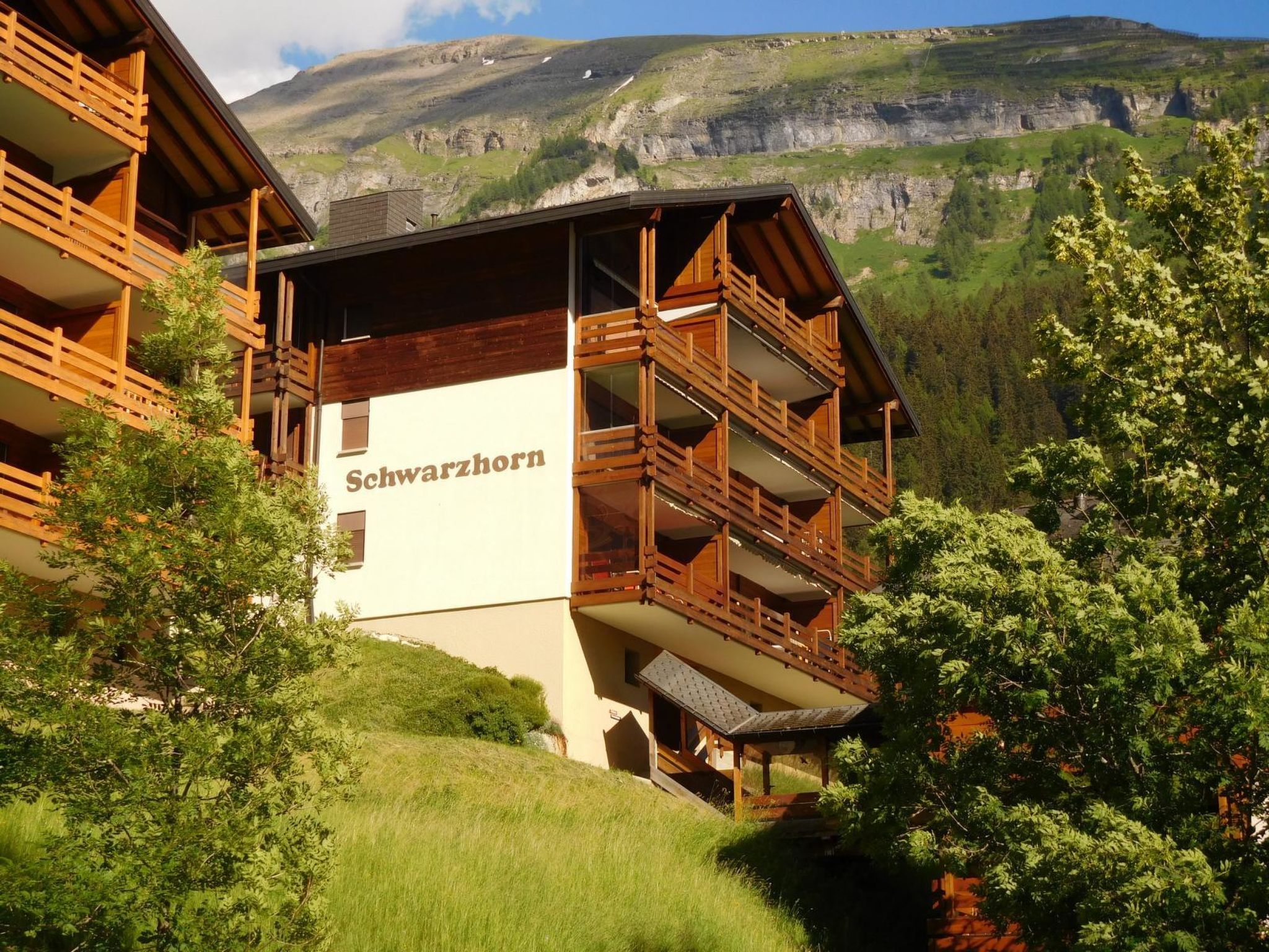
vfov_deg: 23.7
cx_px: 634
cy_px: 476
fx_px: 2273
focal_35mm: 62
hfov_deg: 31.2
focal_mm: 11.1
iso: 125
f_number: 4.4
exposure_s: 1/640
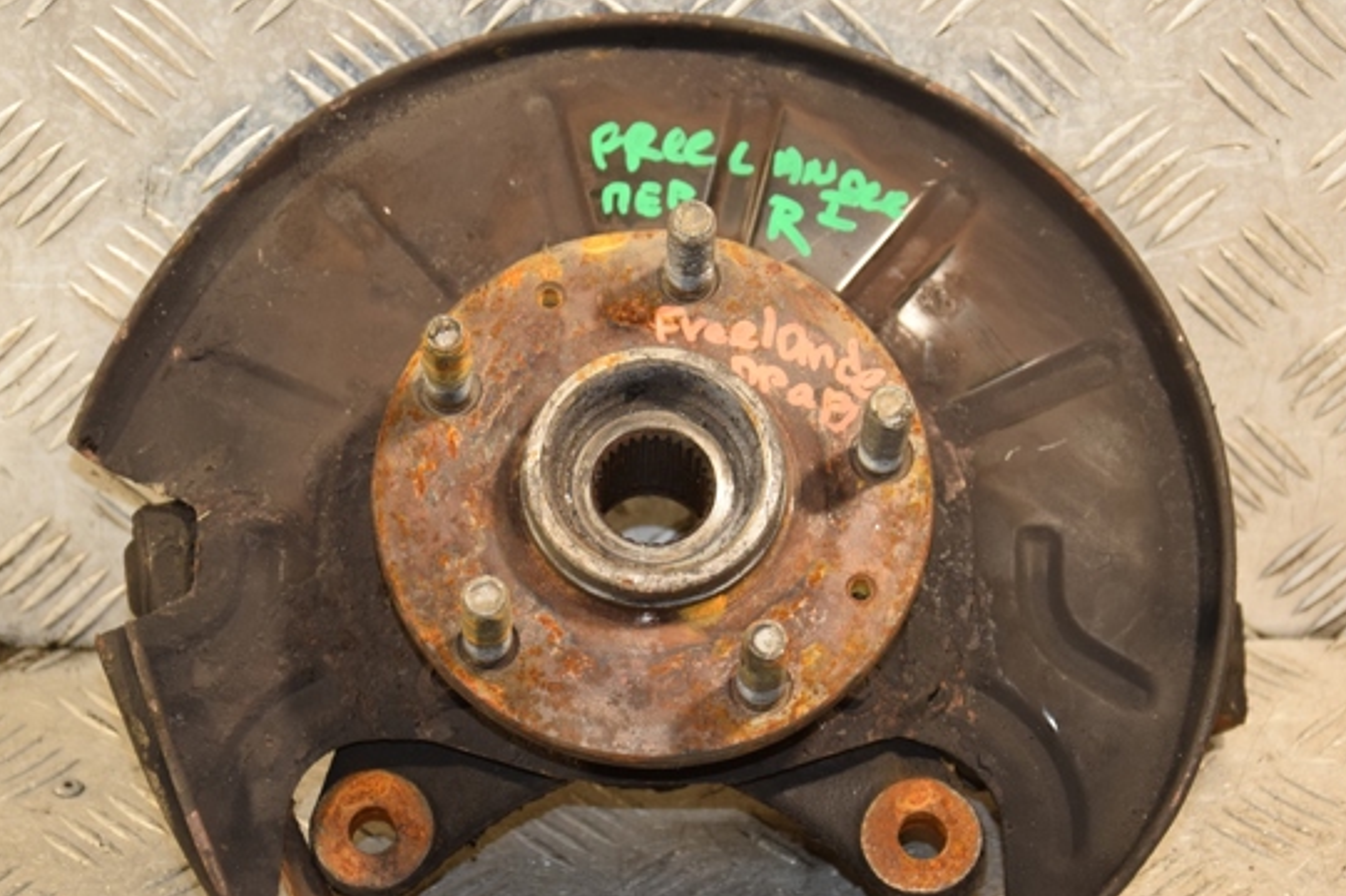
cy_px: 473
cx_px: 622
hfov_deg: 18.6
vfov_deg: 12.4
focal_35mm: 110
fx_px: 4110
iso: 800
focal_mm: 62
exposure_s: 1/80
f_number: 5.3
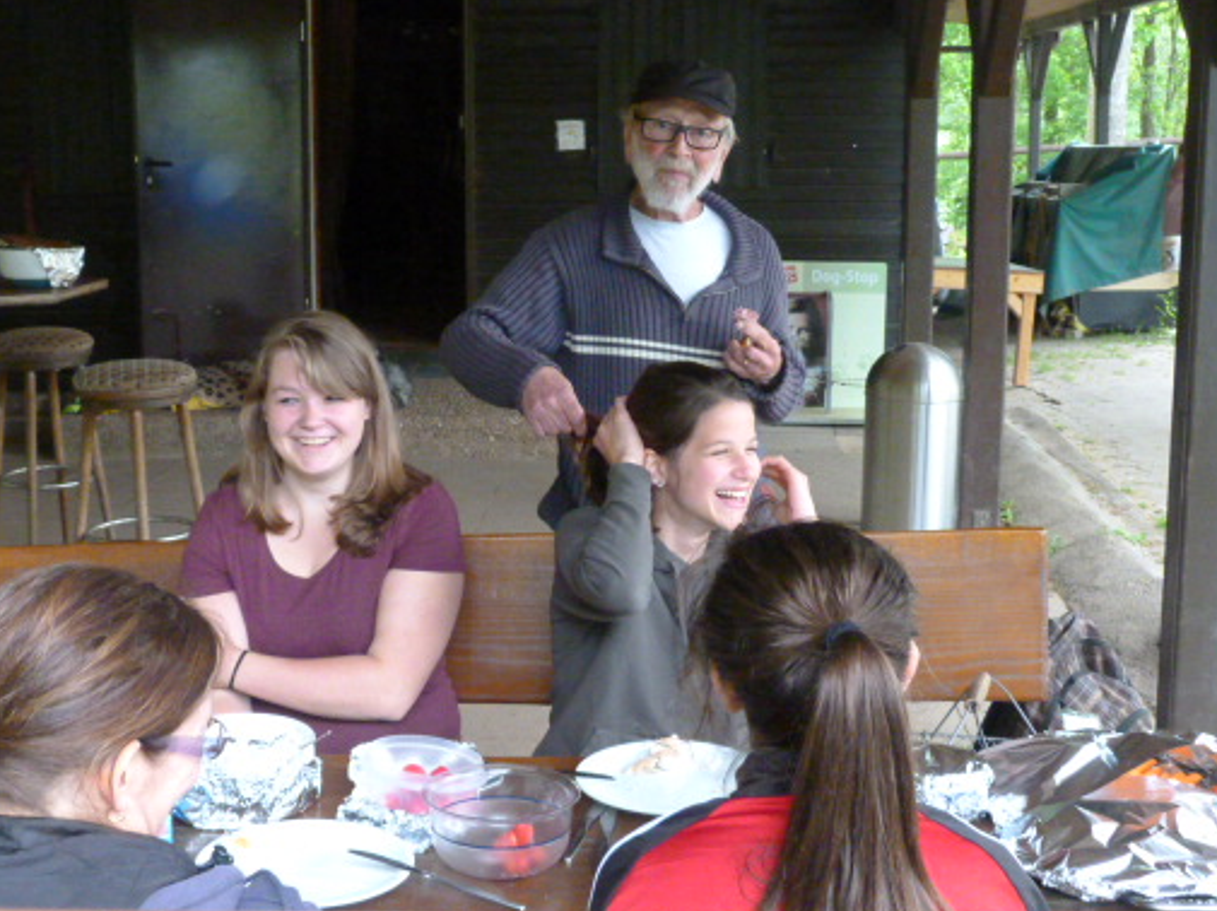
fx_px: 1827
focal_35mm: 52
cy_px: 405
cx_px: 516
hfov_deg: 36.8
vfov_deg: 28.0
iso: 800
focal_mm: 7.4
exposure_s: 1/200
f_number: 3.2
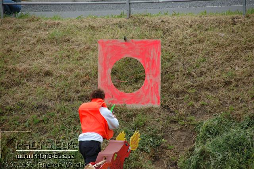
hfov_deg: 8.9
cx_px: 127
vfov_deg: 5.9
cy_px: 84
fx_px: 1640
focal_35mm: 232
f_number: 6
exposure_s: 1/200
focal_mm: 155
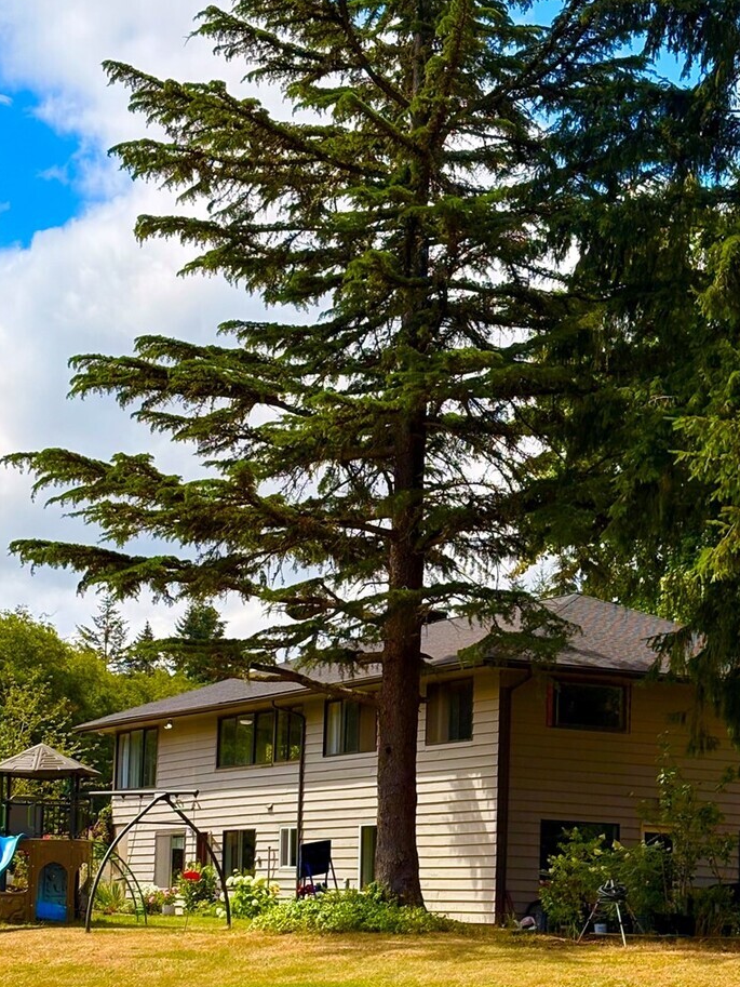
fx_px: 2337
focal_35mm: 82
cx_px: 391
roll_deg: -1.6
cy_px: 630
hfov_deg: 18.0
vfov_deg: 23.8
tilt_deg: +8.0
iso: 40
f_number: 1.6
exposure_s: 1/2865
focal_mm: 5.96
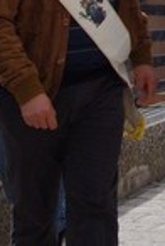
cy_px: -145
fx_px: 1929
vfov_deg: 7.2
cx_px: 345
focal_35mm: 282
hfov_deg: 4.8
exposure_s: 1/250
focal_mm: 37
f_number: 10
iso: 200
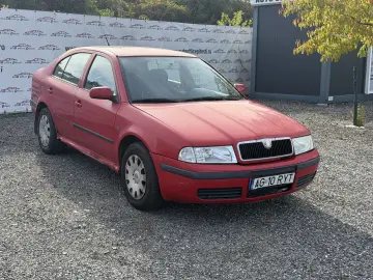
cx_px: 186
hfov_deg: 39.7
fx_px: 517
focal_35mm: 48
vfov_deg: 30.3
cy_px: 140
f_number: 1.78
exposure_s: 1/2033
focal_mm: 6.76
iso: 80
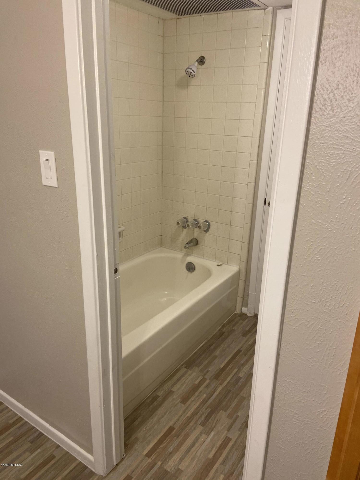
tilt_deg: -18.0
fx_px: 361
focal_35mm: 26
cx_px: 180
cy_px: 240
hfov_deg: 53.1
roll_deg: -1.8
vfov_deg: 67.3
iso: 125
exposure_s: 1/60
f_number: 1.8
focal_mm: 4.25
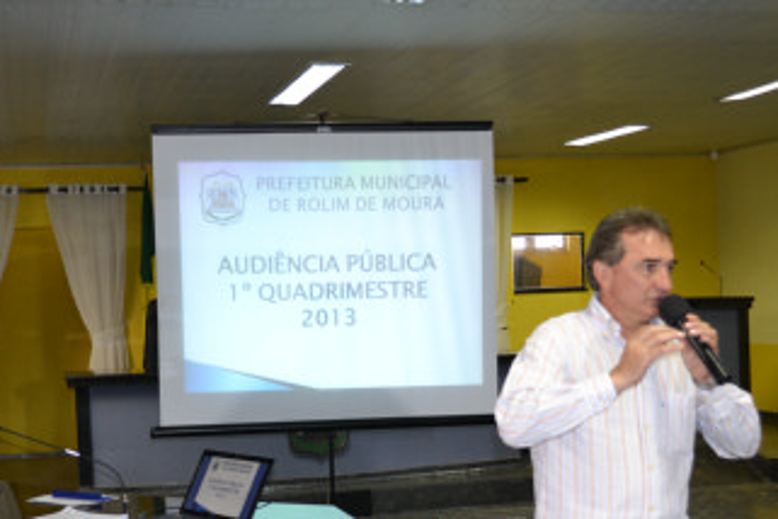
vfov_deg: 24.1
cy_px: 346
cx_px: 279
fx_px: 1210
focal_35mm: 56
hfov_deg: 35.4
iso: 1250
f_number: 4
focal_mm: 24
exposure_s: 1/60
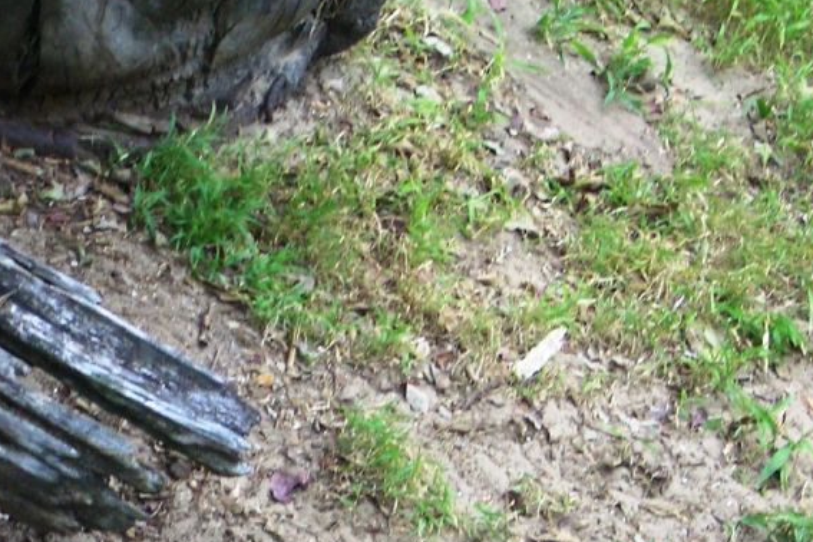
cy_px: 608
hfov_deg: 12.6
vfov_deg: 8.4
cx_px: 204
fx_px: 3681
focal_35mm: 163
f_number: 3.9
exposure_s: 1/125
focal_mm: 12.2
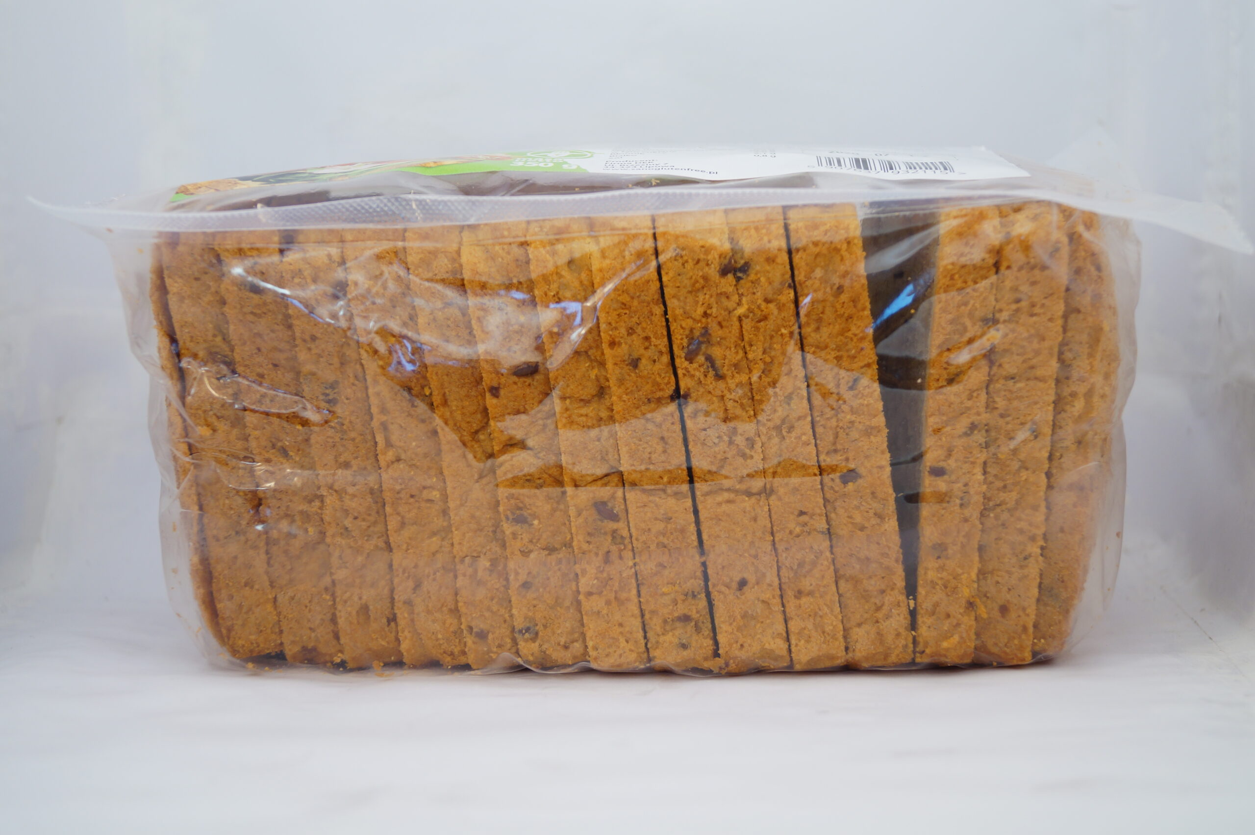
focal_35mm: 52
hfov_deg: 37.9
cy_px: 418
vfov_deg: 25.7
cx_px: 628
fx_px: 1829
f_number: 5
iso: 100
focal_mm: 35
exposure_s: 1/20
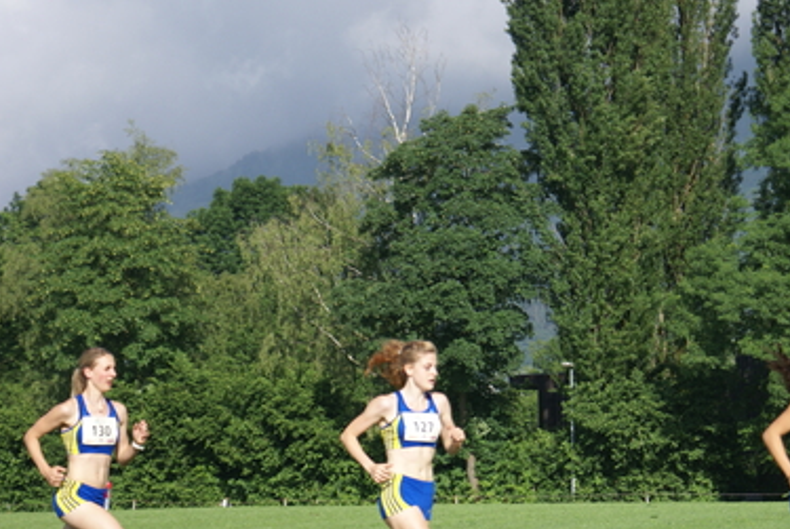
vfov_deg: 9.1
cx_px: 546
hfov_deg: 13.6
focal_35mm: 151
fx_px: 3317
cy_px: 336
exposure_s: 1/400
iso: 100
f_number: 5.6
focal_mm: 70
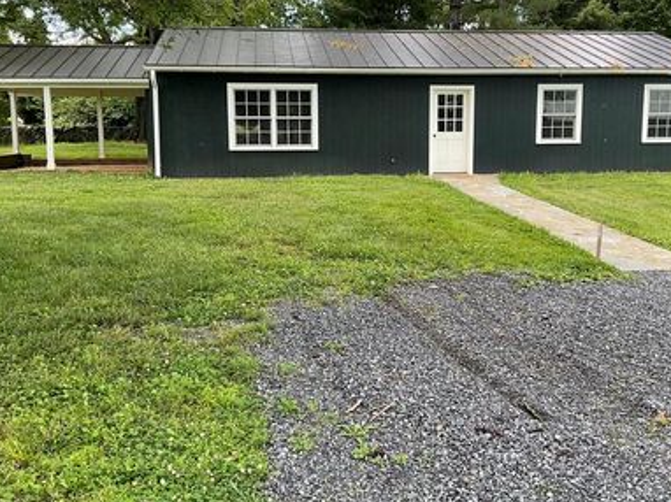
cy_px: 215
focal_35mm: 38
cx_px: 369
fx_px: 736
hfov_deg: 48.9
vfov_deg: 37.6
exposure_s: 1/171
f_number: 1.8
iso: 16
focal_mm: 3
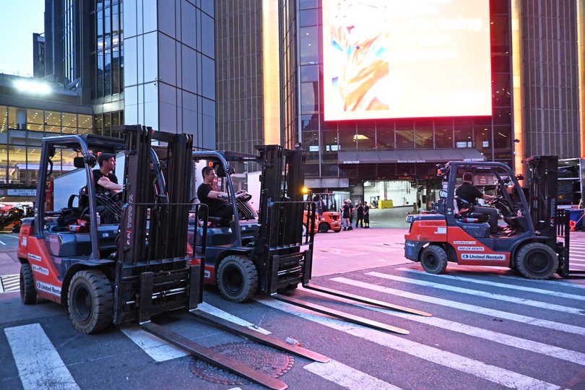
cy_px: 195
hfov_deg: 73.7
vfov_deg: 53.1
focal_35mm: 24
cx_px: 292
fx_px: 390
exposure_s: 1/125
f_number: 4
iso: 2500
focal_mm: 16
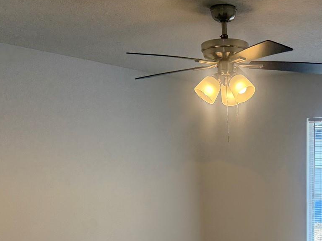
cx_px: 265
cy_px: 239
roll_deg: +1.0
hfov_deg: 36.7
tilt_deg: -10.0
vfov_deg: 27.5
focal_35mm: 50
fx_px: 465
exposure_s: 1/230
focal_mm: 6.76
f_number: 1.78
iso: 125
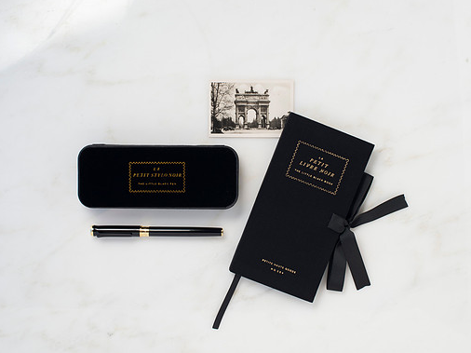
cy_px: 177
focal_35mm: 56
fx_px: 762
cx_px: 236
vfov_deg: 26.1
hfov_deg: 34.4
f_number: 10
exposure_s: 1/80
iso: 250
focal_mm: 50
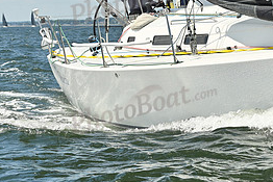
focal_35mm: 188
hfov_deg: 10.8
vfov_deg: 7.3
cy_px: 38
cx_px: 272
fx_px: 1426
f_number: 8
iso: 250
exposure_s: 1/1250
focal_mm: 85
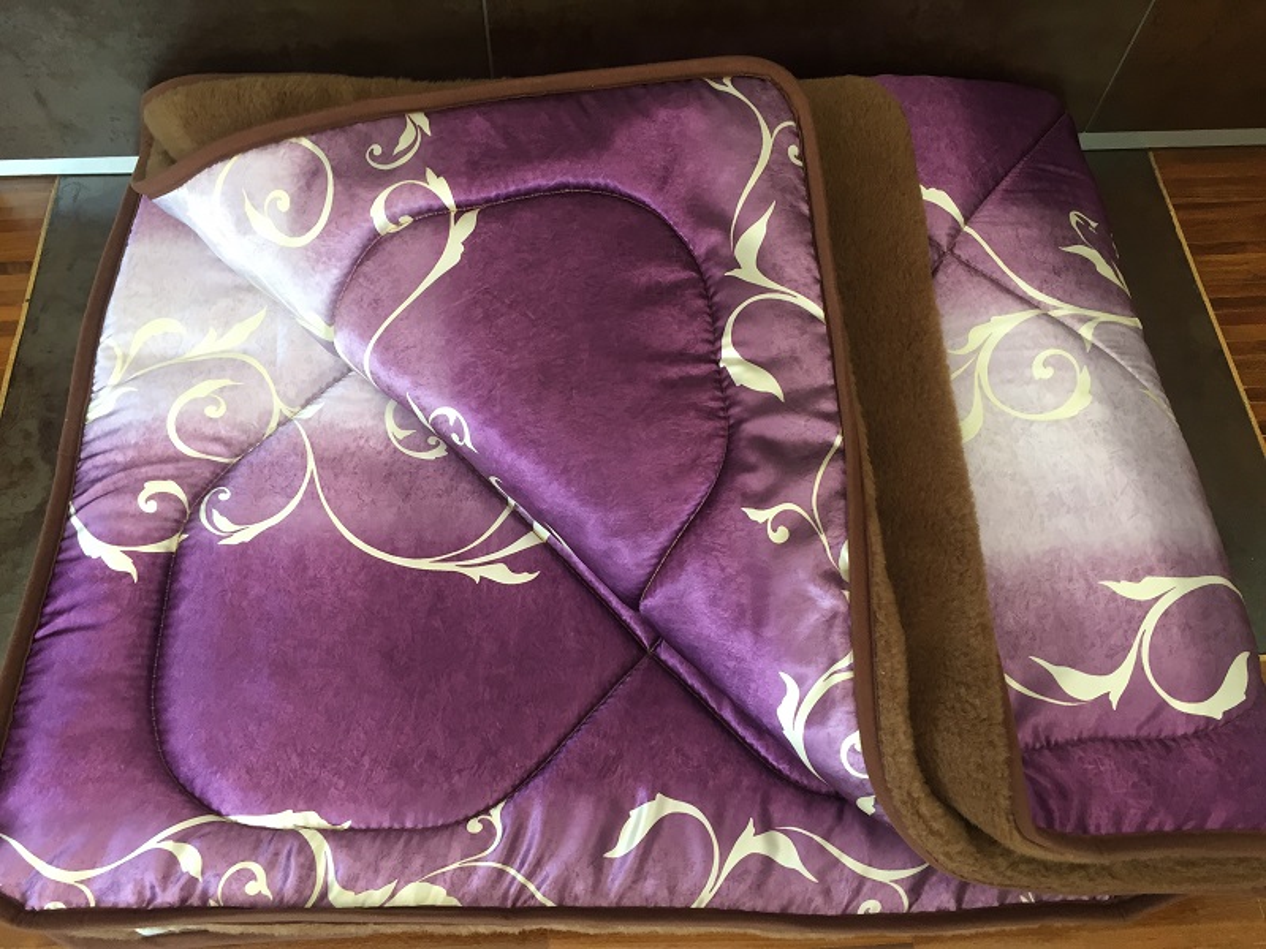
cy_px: 474
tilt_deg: -62.0
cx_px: 633
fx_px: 1061
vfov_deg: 48.2
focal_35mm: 29
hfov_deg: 61.7
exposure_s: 1/33
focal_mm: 4.15
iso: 80
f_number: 2.2
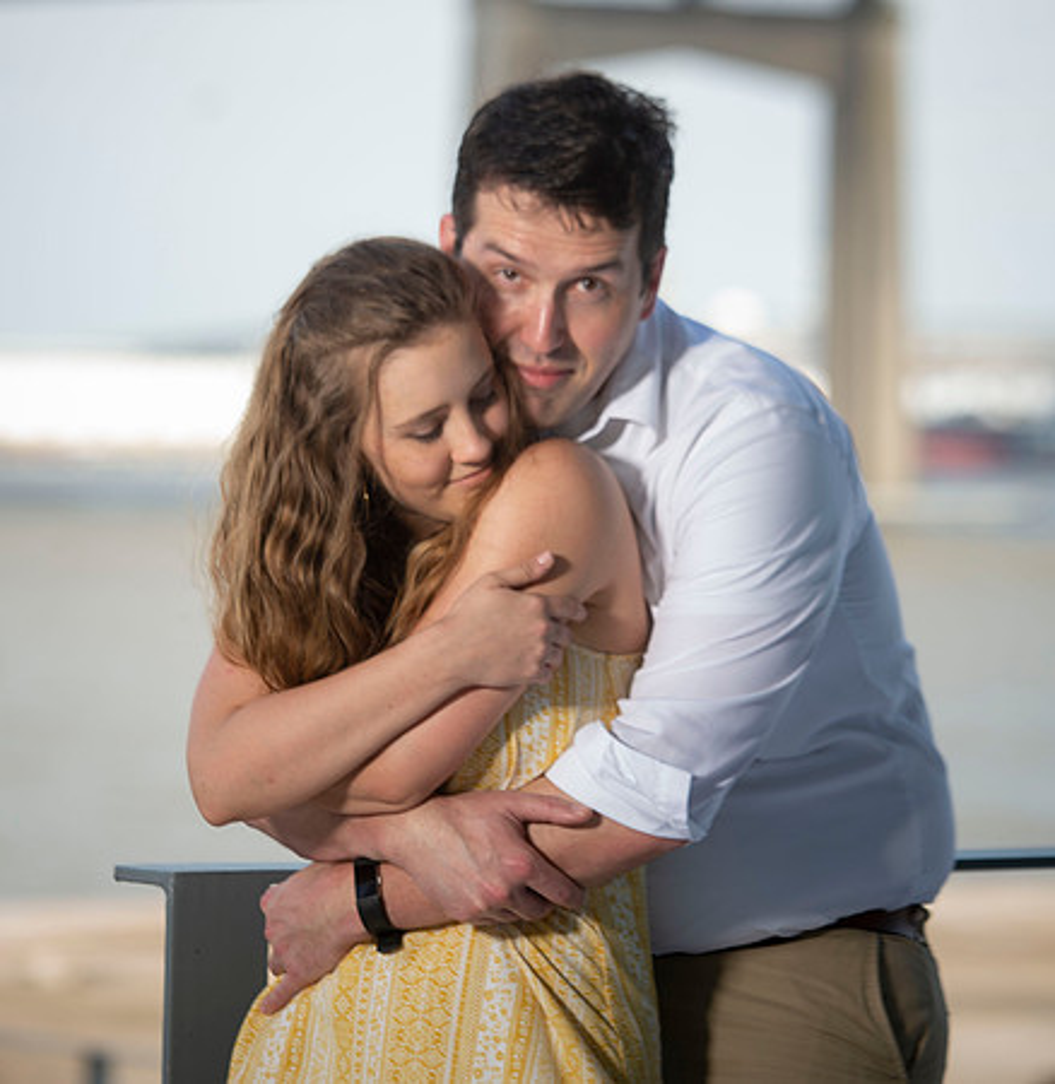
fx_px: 7693
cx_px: 534
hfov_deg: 7.8
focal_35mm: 220
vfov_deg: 8.1
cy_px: 402
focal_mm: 135
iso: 50
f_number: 4.5
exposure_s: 1/200
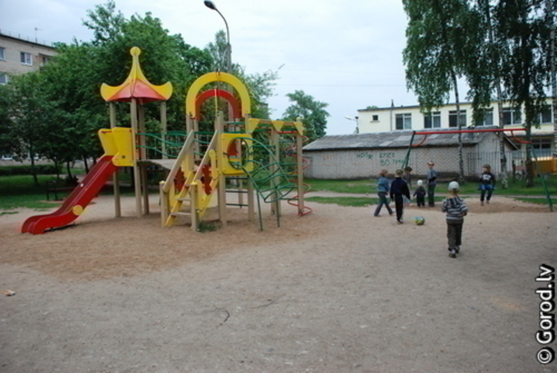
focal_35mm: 30
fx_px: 465
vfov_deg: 43.8
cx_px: 278
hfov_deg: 61.8
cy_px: 186
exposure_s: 1/1000
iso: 800
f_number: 4
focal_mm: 20
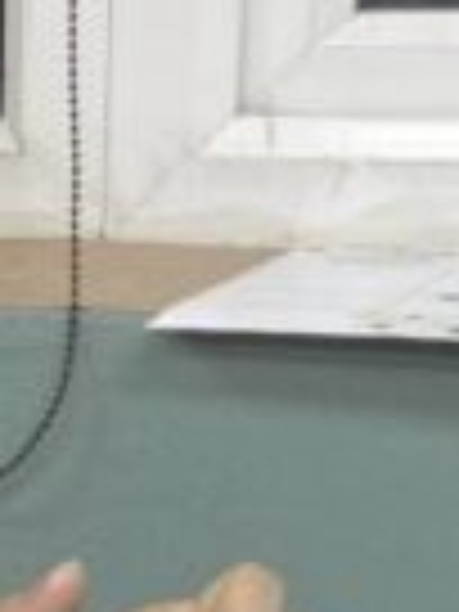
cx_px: -760
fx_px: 3377
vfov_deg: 9.8
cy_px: 1084
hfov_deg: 7.2
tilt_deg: -19.8
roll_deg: +3.1
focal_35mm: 191
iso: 64
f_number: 1.8
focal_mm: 4.25
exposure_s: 1/100
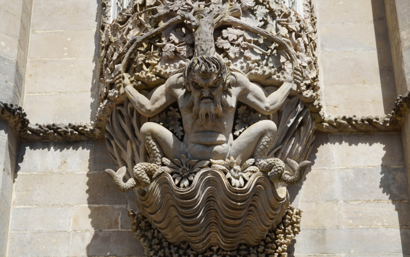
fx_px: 844
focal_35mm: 76
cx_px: 206
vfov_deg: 17.3
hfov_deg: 27.3
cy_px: 126
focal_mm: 49
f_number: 14
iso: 100
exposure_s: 1/125
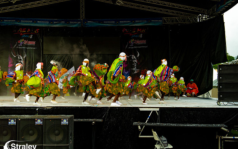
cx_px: 119
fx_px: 266
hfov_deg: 48.2
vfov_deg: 31.2
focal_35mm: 41
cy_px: 79
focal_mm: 40
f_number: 5.6
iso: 125
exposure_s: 1/250
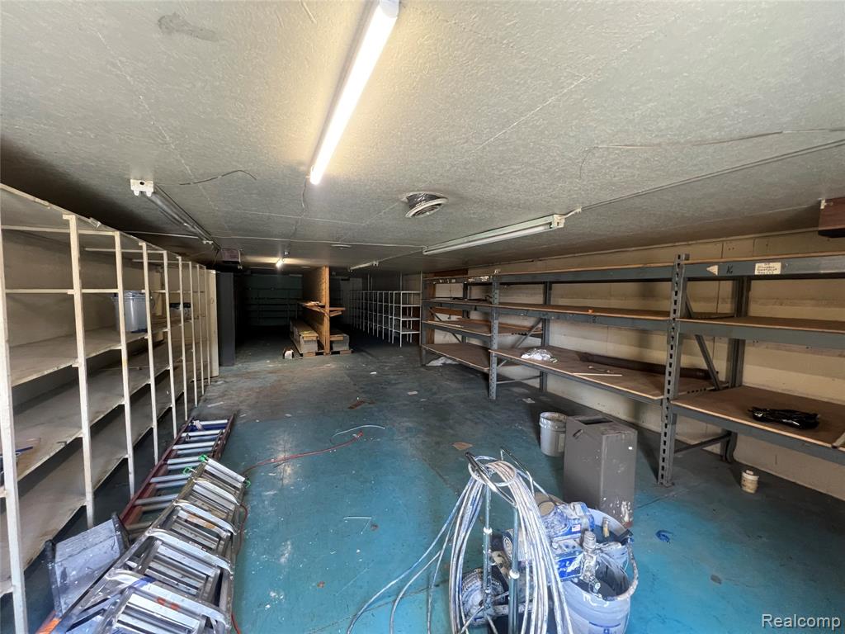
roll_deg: -0.1
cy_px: 317
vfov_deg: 89.9
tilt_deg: -3.4
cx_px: 422
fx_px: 317
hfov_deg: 106.2
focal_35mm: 13
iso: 500
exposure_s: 1/60
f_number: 1.8
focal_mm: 1.57
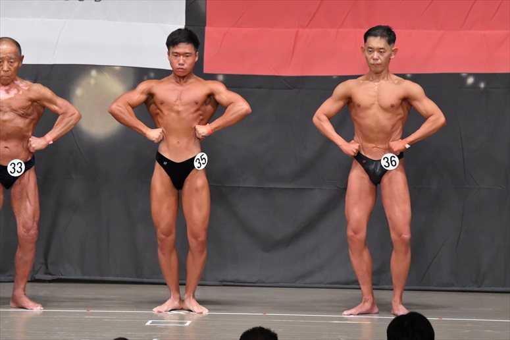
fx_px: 3186
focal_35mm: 225
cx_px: 255
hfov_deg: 9.2
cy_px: 170
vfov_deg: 6.1
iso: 6400
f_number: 5.6
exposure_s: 1/400
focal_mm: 150
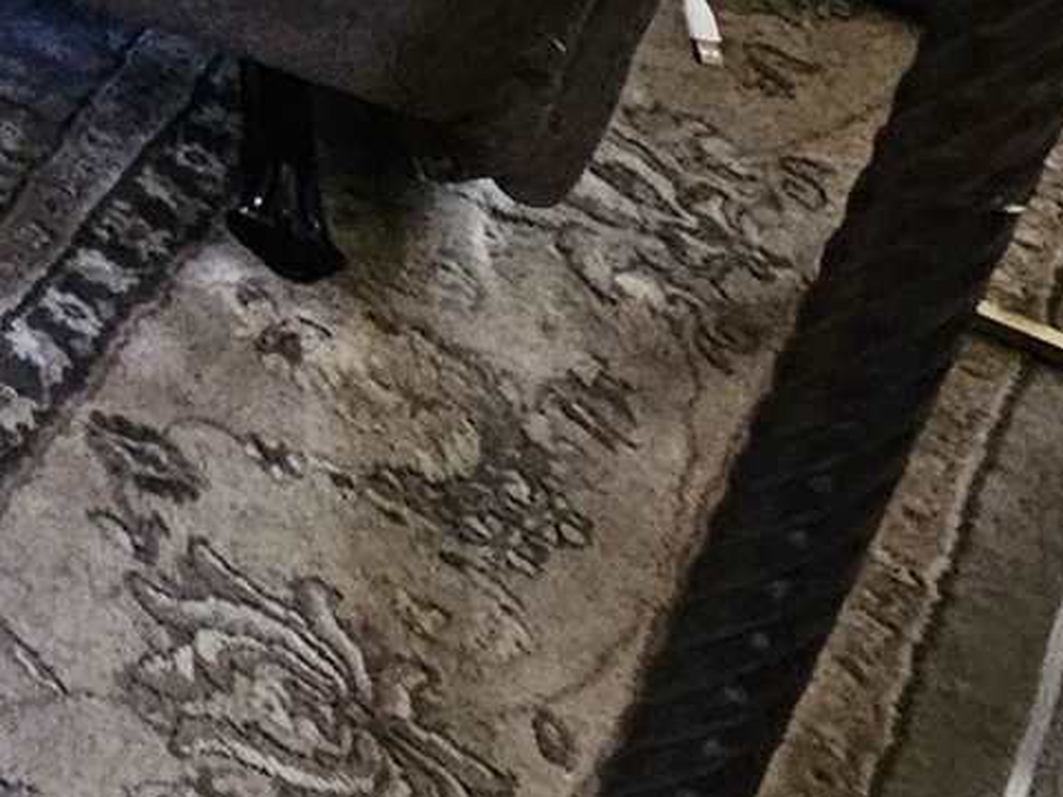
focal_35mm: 83
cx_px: -1962
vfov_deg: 12.1
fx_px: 2549
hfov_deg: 12.3
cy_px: -1380
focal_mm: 2.2
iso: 320
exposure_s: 1/40
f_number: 2.2
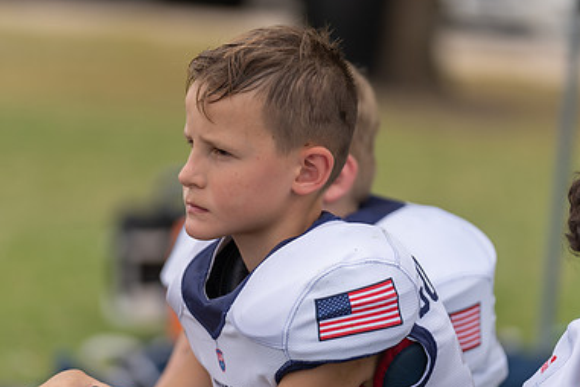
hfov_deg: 8.4
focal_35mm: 245
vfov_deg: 5.6
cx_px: 247
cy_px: 248
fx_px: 3947
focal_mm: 161
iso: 100
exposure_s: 1/640
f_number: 2.8
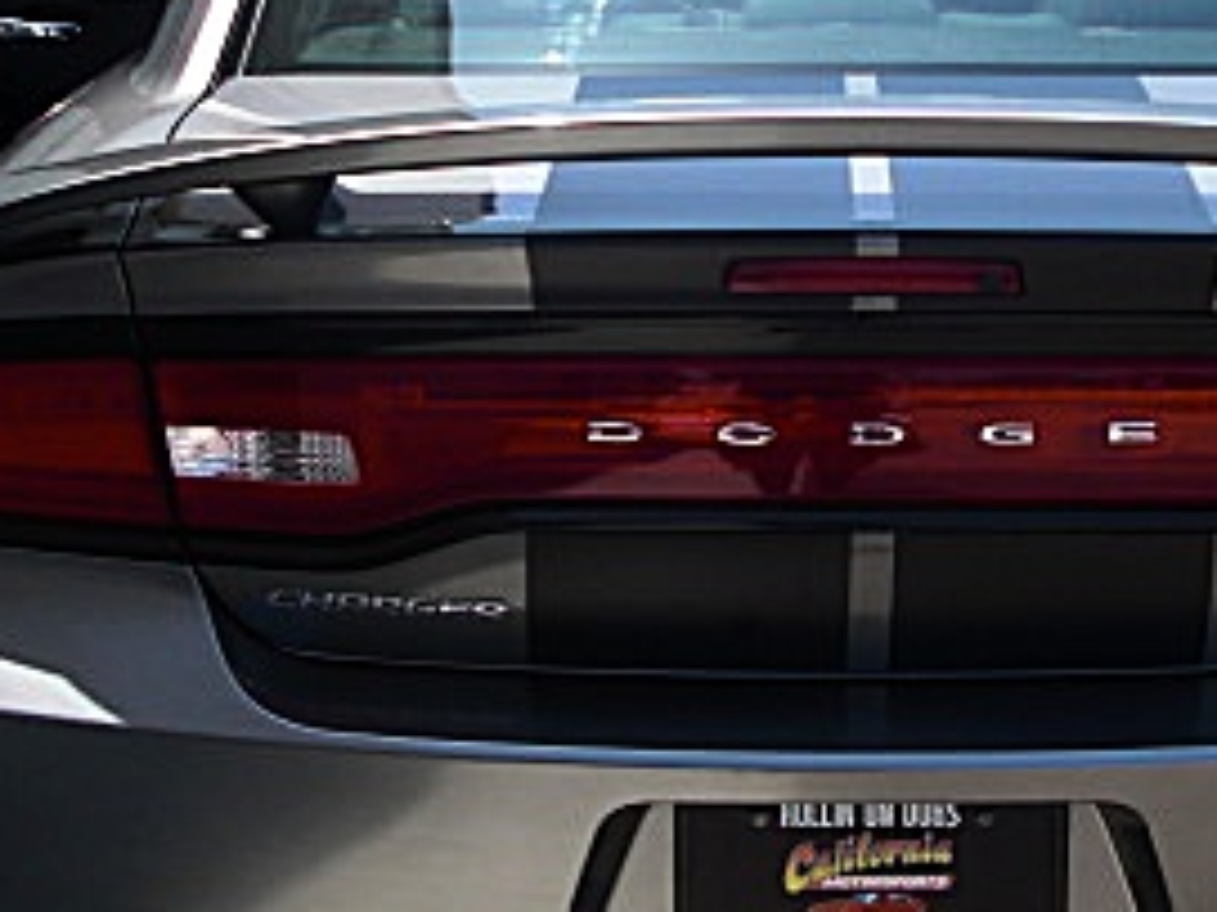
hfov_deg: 23.0
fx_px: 2987
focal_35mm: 85
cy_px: 229
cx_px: 741
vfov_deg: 17.3
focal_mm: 6.3
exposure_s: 1/400
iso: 50
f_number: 2.8
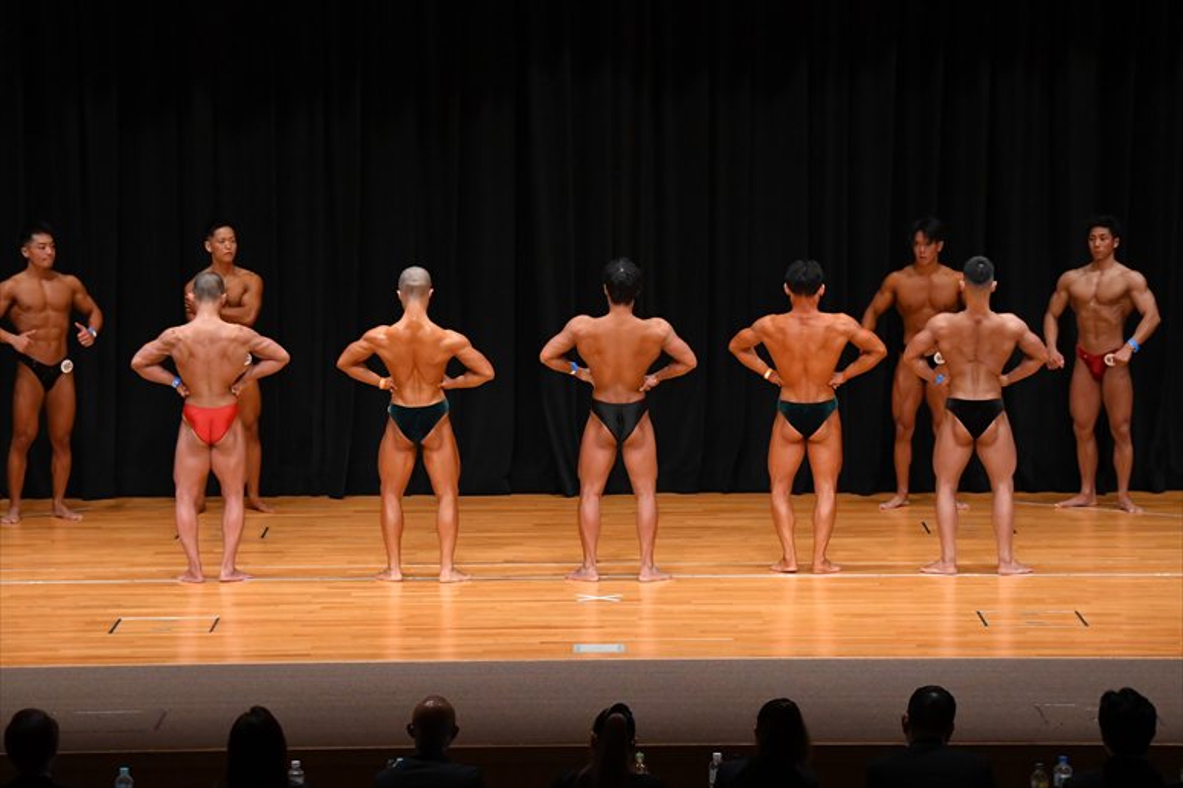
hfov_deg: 16.1
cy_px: 394
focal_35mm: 127
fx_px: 4171
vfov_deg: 10.8
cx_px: 592
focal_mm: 85
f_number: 5.6
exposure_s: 1/400
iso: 3200
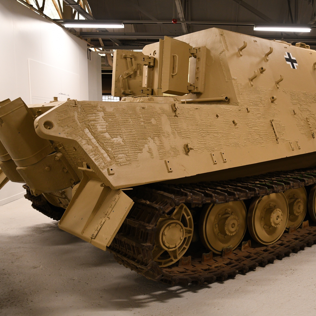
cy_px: 159
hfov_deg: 44.8
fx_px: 372
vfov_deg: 46.0
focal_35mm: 36
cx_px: 229
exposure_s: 1/40
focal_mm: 19
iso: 800
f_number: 3.2
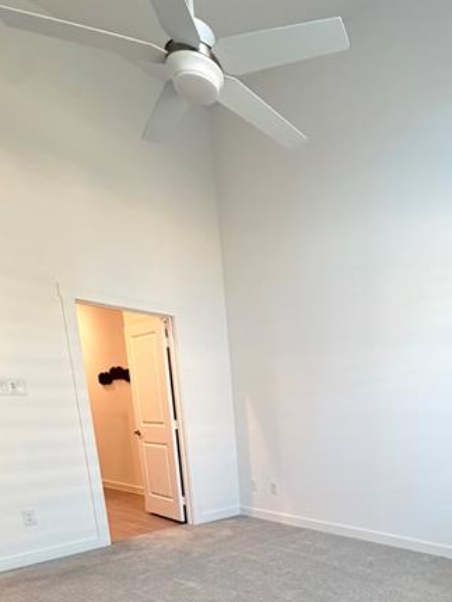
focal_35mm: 25
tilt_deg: -12.0
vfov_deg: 61.6
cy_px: 508
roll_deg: -0.3
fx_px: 435
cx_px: 374
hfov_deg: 50.9
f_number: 2.2
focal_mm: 2.22
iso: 500
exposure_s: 1/60
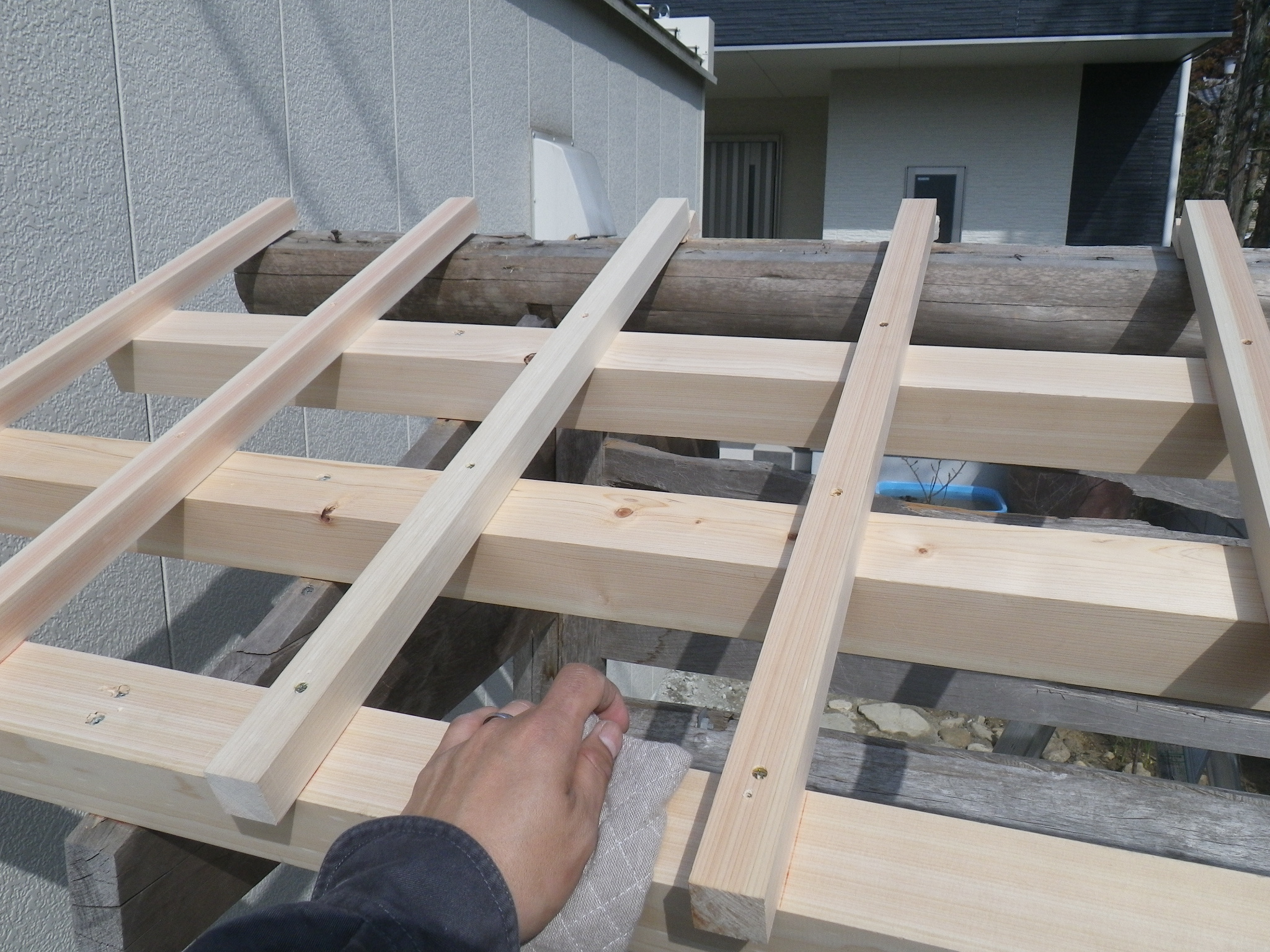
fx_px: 1027
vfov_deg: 49.7
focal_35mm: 28
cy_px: 476
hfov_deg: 63.4
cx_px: 635
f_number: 4.2
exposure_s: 1/1250
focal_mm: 5
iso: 80
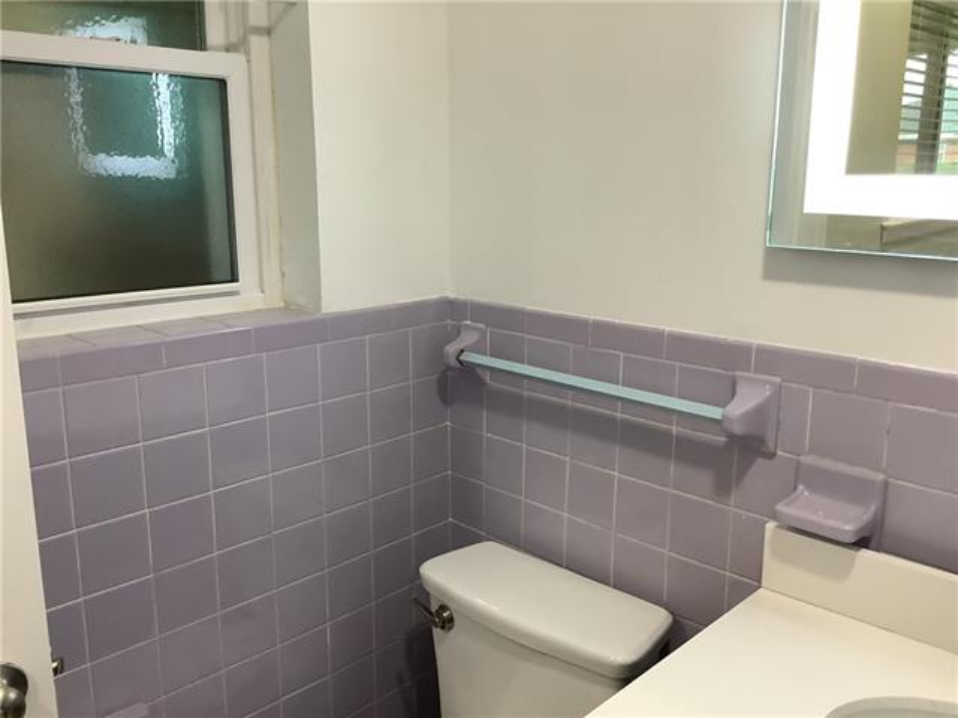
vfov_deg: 45.4
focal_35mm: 31
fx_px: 858
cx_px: 479
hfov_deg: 58.4
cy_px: 359
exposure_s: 1/60
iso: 200
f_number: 2.4
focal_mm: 3.3
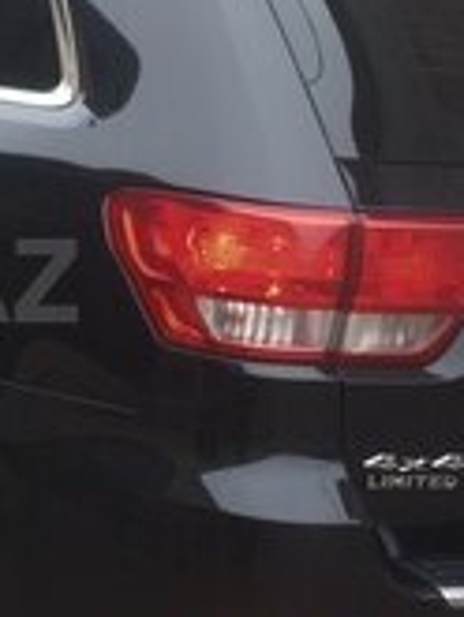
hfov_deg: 15.8
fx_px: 1553
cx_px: -210
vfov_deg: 22.5
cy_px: 280
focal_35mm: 87
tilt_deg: -17.1
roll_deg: -1.9
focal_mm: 4.15
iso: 50
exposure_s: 1/100
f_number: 2.2
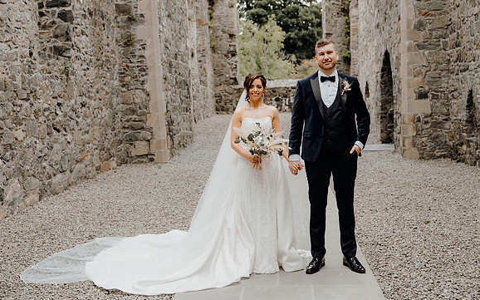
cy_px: 149
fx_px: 562
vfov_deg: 29.8
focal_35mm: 43
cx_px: 240
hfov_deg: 46.2
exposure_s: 1/160
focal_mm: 42
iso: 125
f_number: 3.5
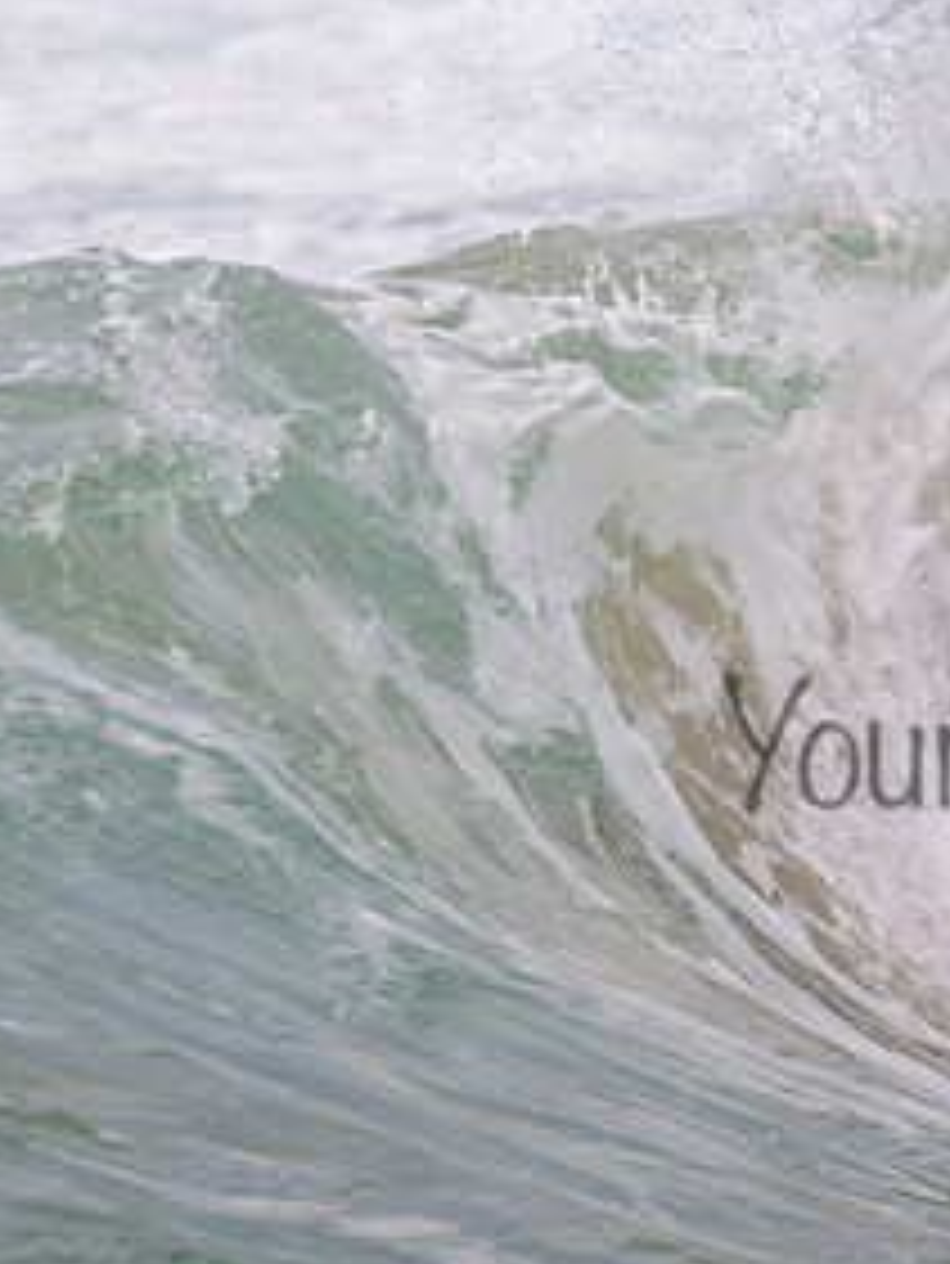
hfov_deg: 0.9
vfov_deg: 1.2
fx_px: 61391
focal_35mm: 1679
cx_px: 1189
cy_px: 704
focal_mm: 650
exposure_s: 1/2000
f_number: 11
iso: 1400
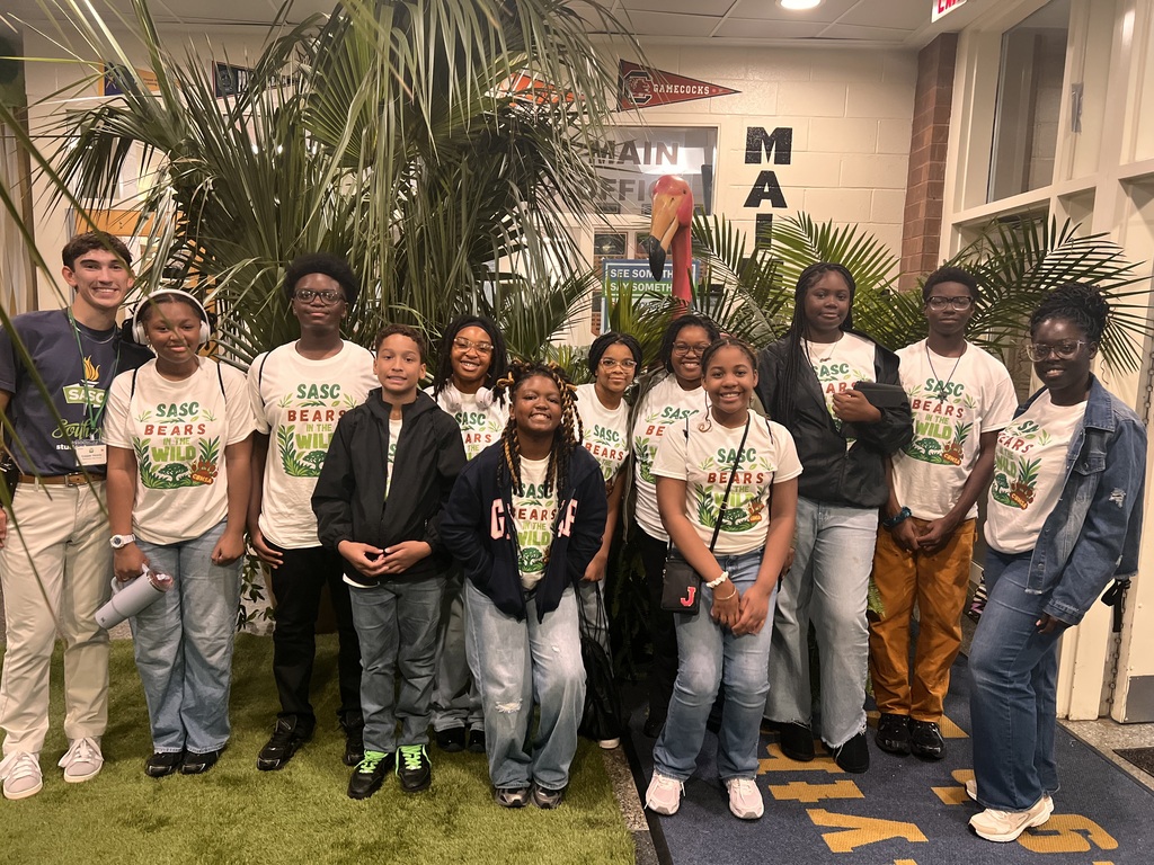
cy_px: 432
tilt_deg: -8.1
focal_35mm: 26
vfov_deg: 53.1
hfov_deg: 67.3
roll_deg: -1.9
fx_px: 867
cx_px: 577
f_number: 1.5
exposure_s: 1/60
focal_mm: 5.7
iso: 320
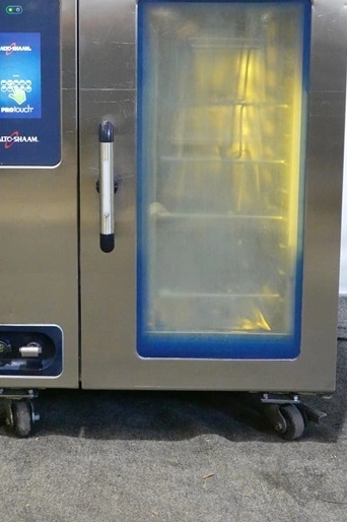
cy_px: 170
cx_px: 140
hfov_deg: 21.2
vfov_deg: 31.2
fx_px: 927
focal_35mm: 64
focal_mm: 17.53
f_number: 4
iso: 2500
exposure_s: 1/50
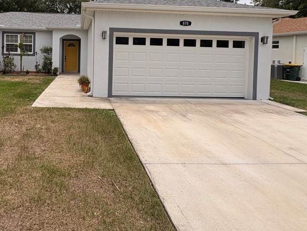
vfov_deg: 54.2
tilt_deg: -0.1
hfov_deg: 68.7
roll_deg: -0.7
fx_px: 213
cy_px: 57
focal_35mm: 24
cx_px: 93
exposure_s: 1/2874
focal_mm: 2.22
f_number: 2.2
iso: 50
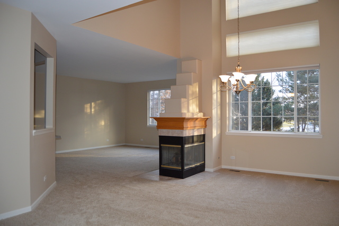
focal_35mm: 27
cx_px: 170
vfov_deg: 47.9
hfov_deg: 67.4
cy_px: 113
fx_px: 254
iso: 400
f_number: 4
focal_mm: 18
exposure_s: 1/125
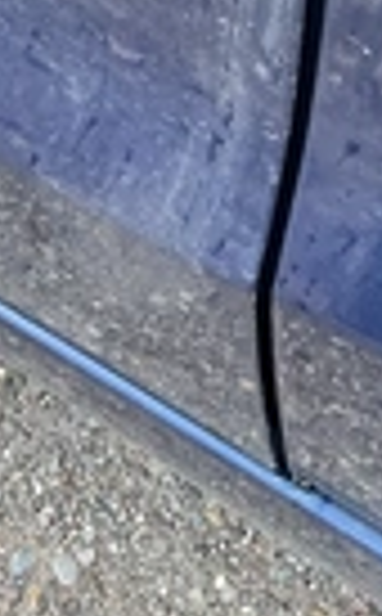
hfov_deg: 14.4
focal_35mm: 90
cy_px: 94
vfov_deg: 22.7
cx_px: 193
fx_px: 1507
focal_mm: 3
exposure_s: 1/172
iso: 25
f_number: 1.8
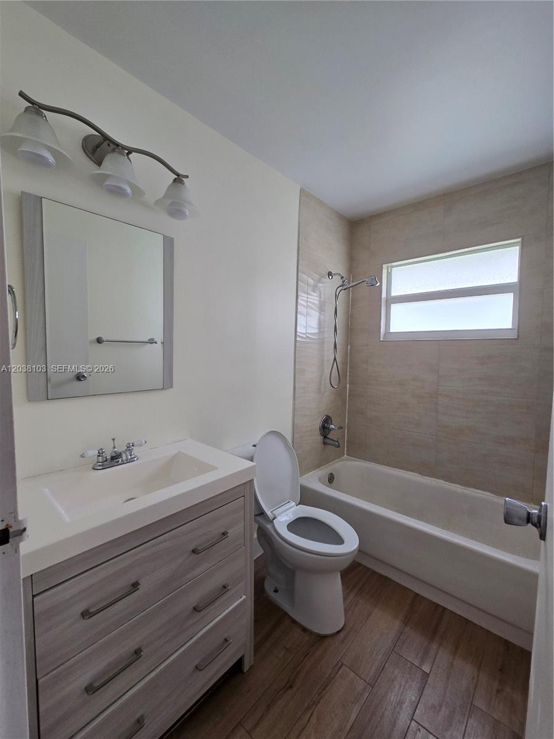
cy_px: 370
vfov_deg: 106.2
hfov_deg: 89.9
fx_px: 277
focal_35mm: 13
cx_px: 277
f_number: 2.2
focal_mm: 2.2
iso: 64
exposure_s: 1/60
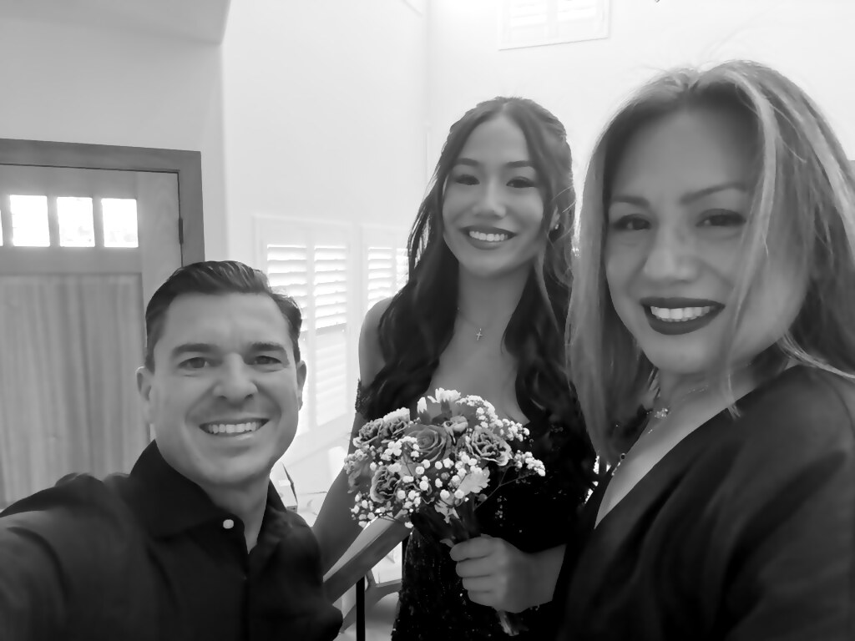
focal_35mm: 23
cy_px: 320
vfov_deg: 58.9
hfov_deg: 73.9
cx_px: 428
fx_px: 568
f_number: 1.9
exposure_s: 1/40
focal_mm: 2.69
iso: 250
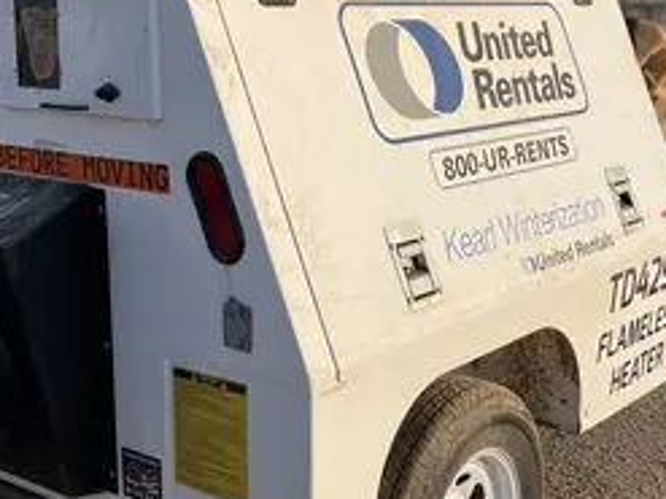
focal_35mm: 58
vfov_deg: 25.2
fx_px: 1115
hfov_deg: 33.2
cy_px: 266
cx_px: 302
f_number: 1.6
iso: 50
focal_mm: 4.2
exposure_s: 1/6135
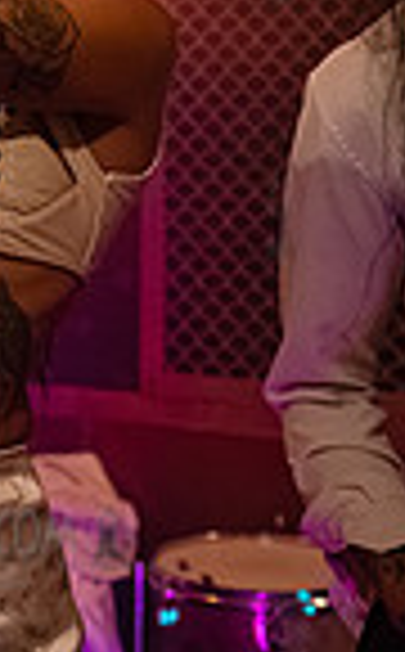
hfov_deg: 11.5
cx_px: -58
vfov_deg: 18.6
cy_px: 90
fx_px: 1970
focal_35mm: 111
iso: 12800
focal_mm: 35
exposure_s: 1/250
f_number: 3.2
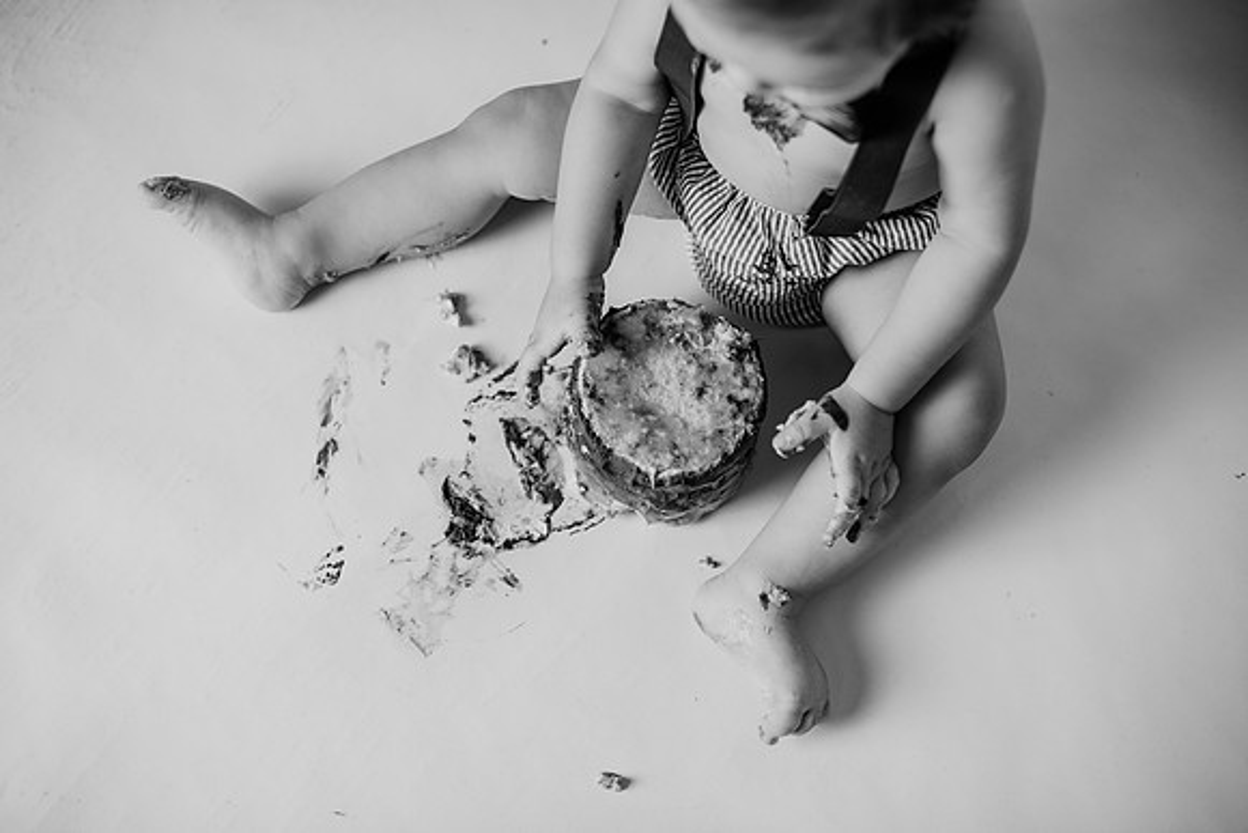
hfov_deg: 39.6
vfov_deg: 27.0
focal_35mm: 50
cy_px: 416
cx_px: 624
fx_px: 1734
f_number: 2.2
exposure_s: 1/160
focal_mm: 50
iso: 100
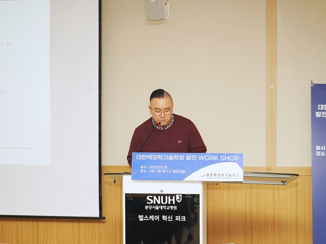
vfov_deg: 21.6
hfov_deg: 28.6
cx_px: 162
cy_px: 122
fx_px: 640
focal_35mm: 68
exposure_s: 1/100
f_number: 5.6
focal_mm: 62
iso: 400
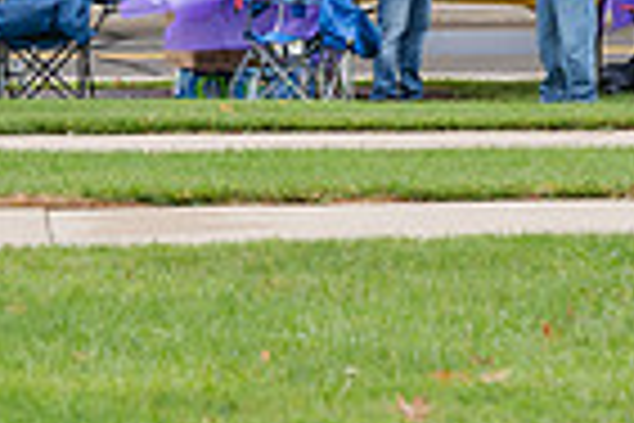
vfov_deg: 3.3
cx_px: 468
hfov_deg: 4.9
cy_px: -218
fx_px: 7378
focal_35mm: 419
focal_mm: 102
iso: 400
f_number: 5
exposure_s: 1/320
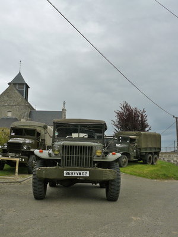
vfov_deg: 51.4
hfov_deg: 39.7
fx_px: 247
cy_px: 118
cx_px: 89
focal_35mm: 36
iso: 100
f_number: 5.6
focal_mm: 6
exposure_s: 1/400
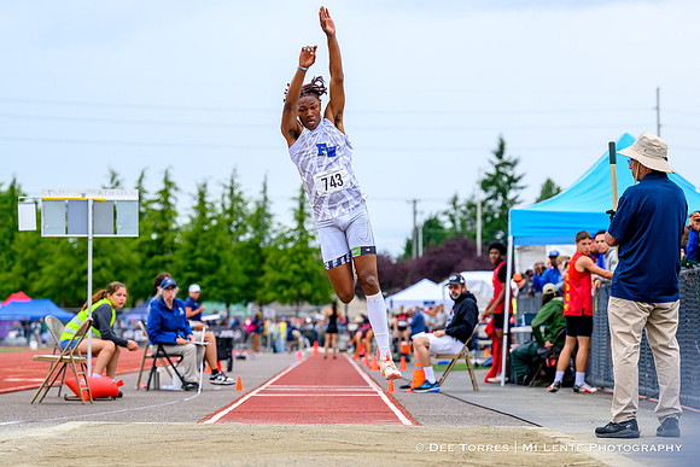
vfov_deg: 11.1
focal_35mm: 124
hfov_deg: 16.5
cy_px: 299
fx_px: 2412
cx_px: 322
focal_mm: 91
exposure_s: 1/2500
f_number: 3.2
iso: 560
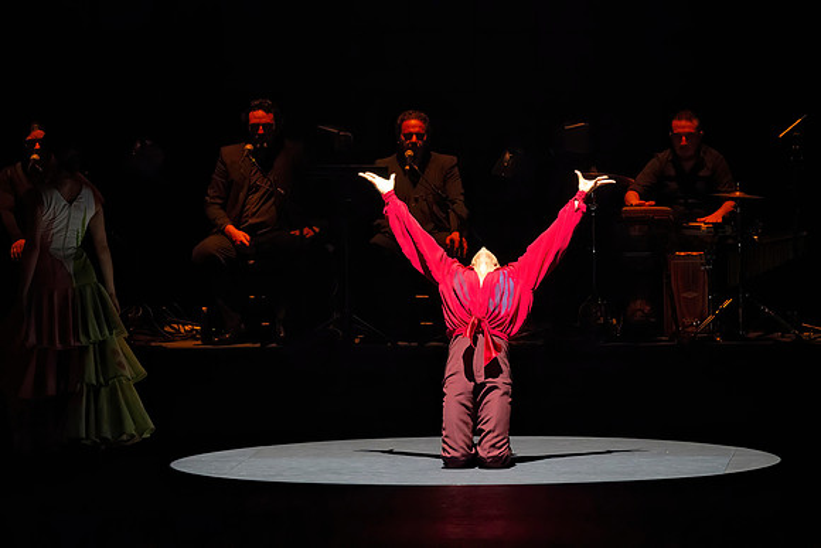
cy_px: 274
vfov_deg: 4.2
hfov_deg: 6.2
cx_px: 410
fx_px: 7527
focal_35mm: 330
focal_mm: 330
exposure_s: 1/400
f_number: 7.1
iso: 20000
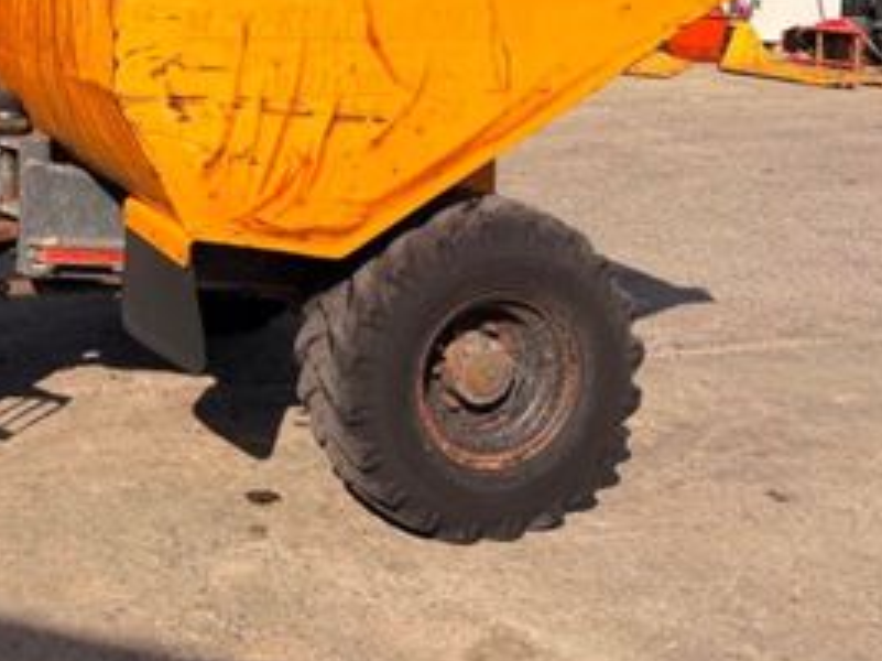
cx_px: -43
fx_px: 1375
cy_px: -13
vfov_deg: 25.6
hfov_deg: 32.1
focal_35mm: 54
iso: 80
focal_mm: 6.76
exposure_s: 1/6173
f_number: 1.78
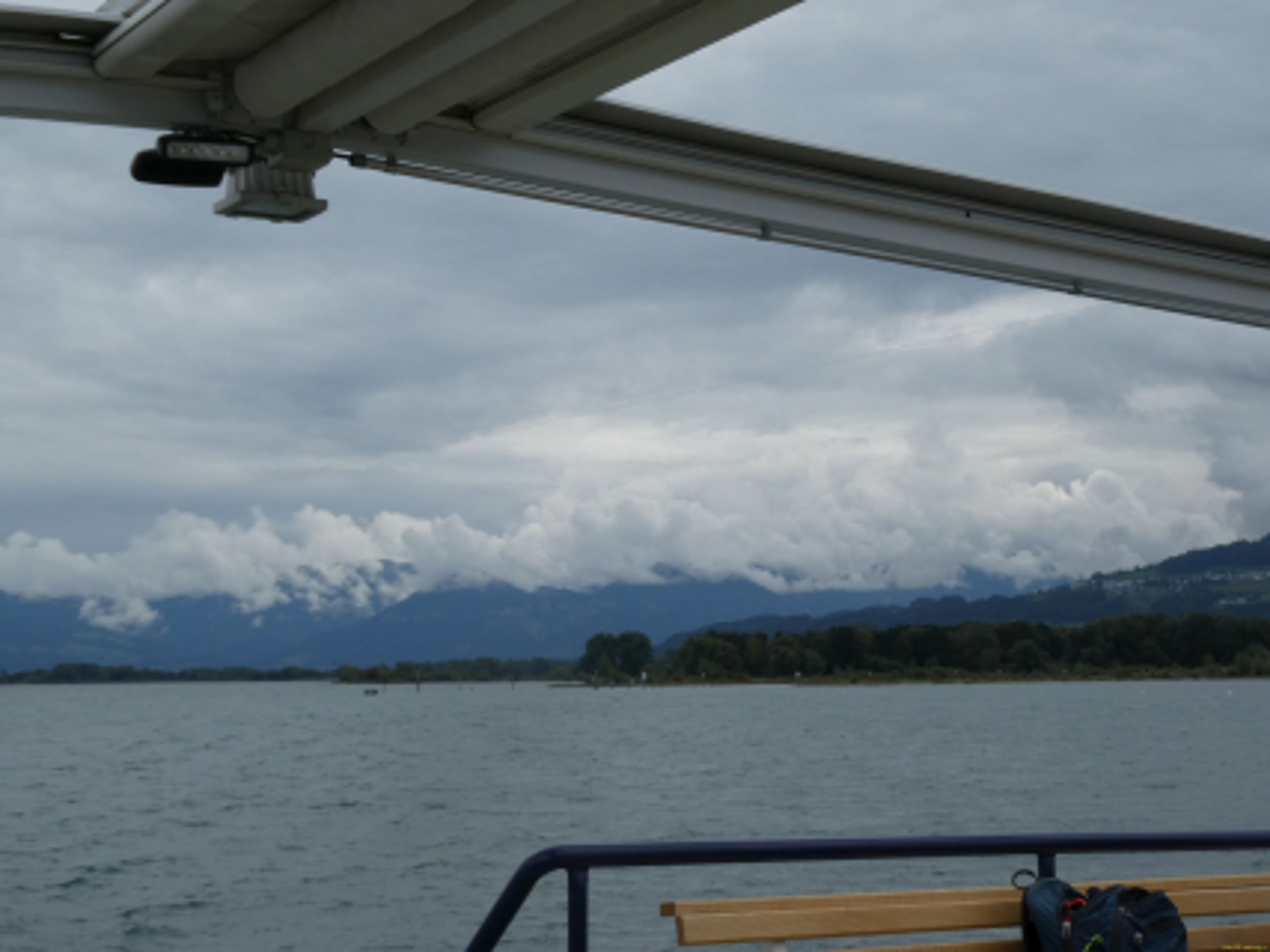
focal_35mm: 57
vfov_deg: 25.6
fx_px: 2091
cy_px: 476
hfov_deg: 33.8
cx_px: 635
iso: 80
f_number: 5
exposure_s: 1/1000
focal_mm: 10.3
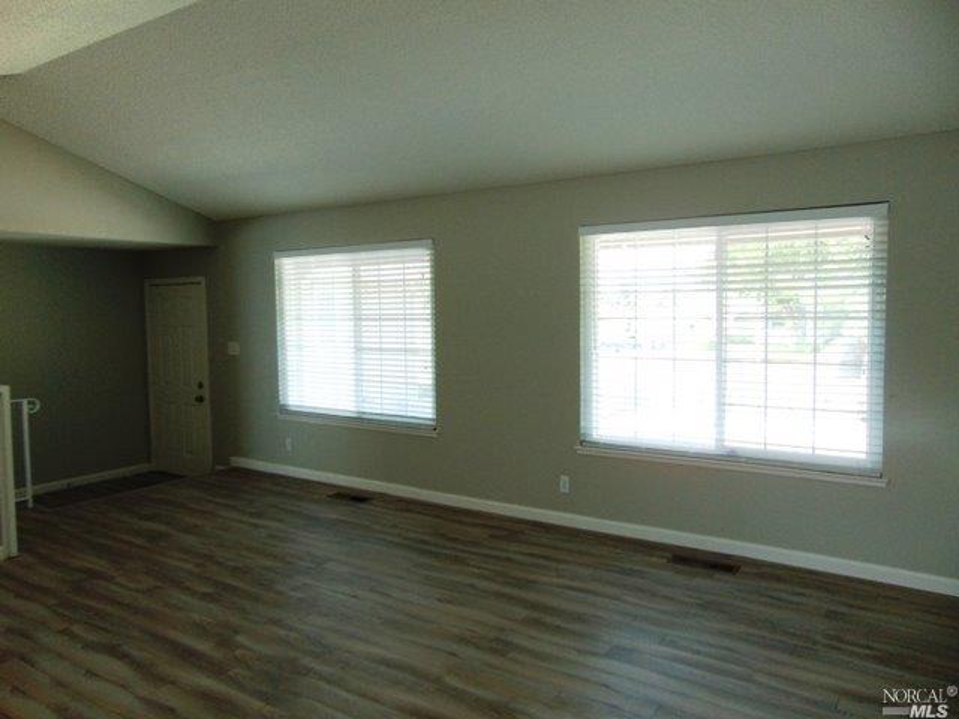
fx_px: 693
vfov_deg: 54.9
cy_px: 360
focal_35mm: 25
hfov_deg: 69.4
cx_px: 480
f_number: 3
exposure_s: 1/30
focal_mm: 4.5
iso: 100
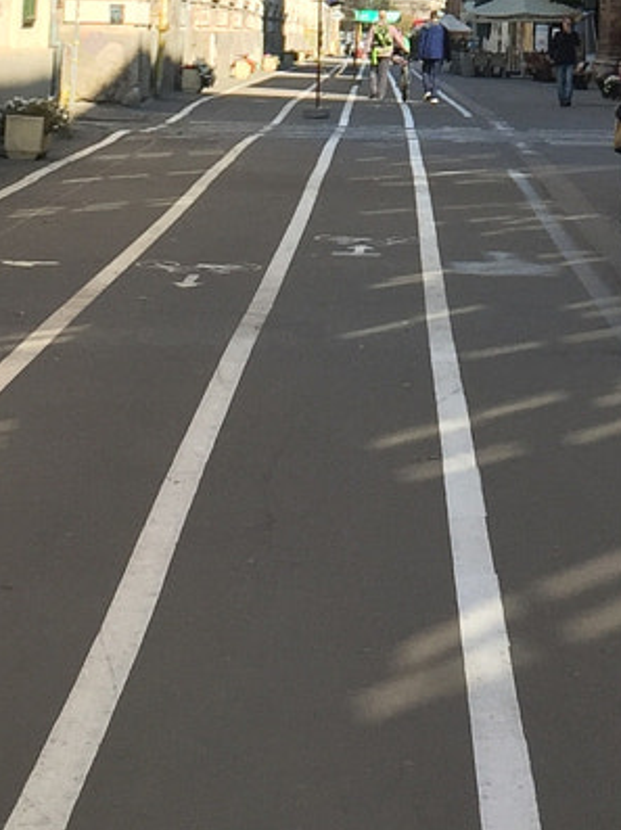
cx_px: 665
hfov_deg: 12.4
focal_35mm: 117
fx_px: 2803
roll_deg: -1.7
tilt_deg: +9.2
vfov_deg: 15.5
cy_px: -408
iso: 32
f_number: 2.2
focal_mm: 4.15
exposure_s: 1/860
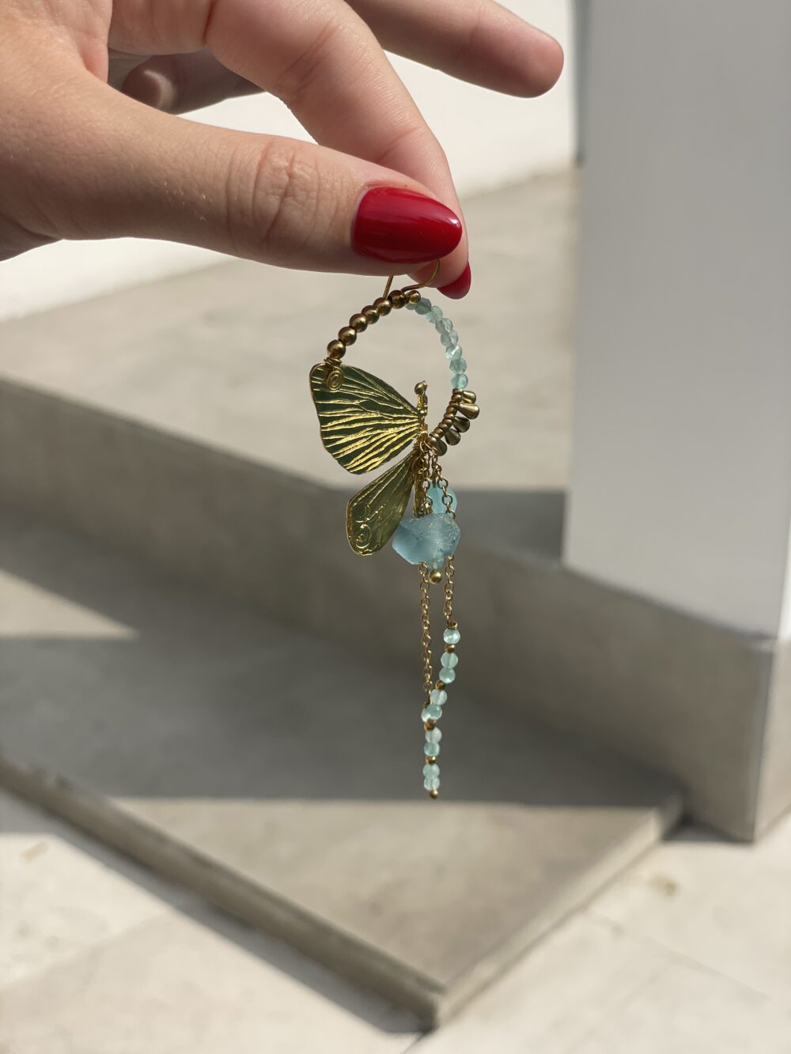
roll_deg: +0.6
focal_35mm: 52
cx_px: 396
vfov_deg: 36.8
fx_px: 1584
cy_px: 527
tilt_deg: -22.7
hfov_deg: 28.0
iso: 25
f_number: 2
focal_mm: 6
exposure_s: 1/2660
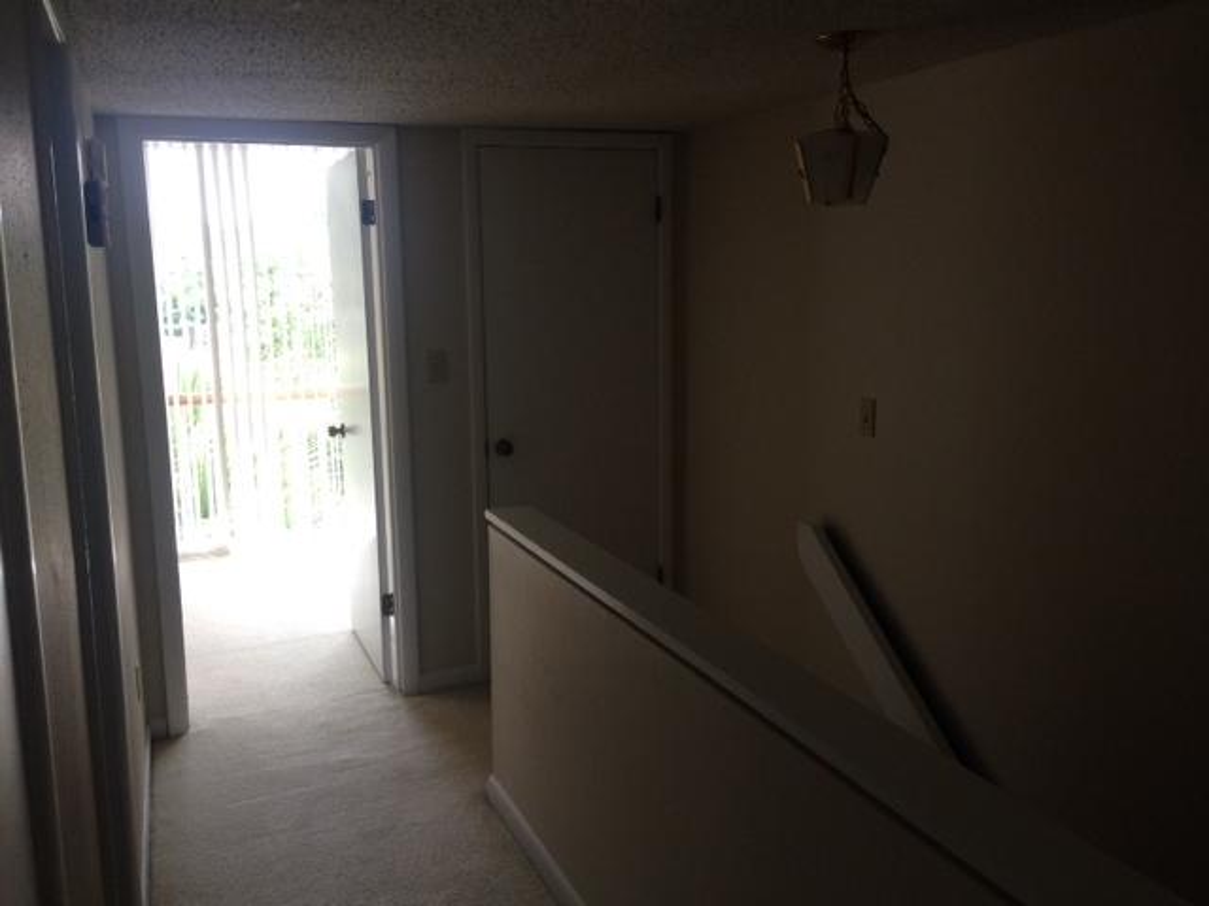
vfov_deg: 42.9
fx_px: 1153
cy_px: 453
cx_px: 604
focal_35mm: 33
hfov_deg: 55.4
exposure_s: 1/120
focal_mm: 4.12
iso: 80
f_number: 2.4
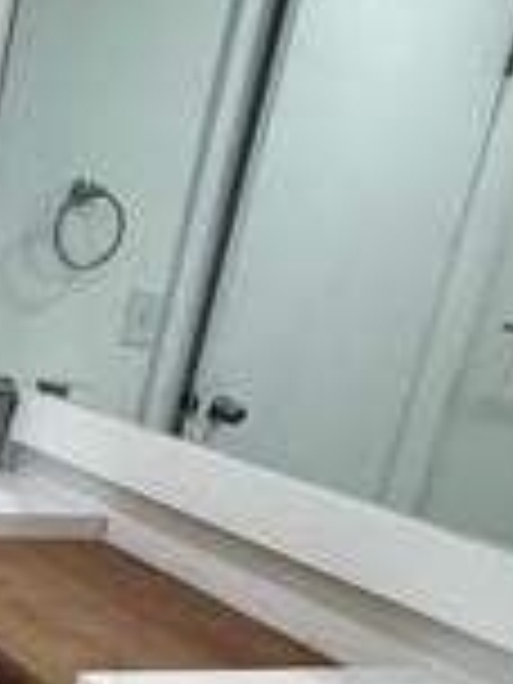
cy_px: 549
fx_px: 1166
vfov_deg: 31.8
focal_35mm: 59
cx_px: -216
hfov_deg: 21.5
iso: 100
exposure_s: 1/120
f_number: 2.2
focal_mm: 2.22
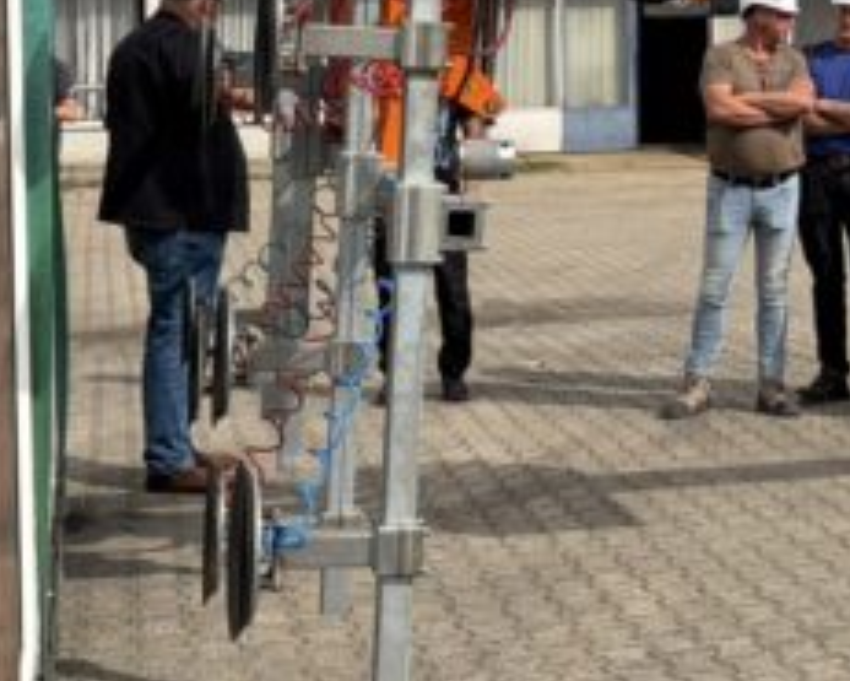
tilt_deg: +0.8
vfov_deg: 17.1
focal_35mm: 88
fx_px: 2215
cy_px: 22
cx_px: 824
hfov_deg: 21.1
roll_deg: +0.9
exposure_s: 1/5348
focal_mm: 5.96
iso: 50
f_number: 1.6
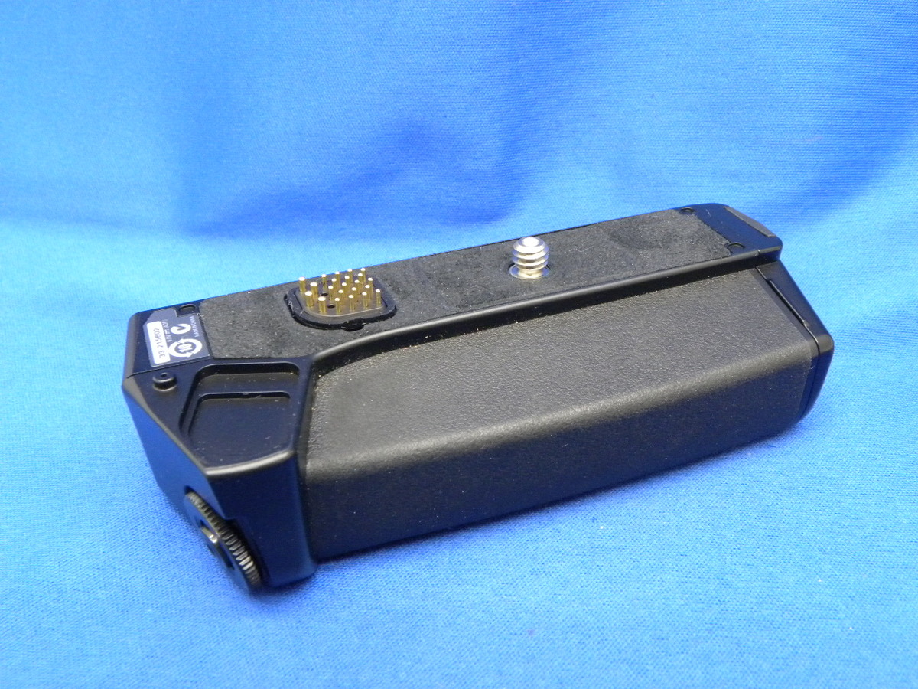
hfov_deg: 50.1
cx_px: 459
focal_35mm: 37
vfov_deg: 38.7
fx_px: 981
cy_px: 344
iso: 400
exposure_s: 1/17.1
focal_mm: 6.6
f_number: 4.5
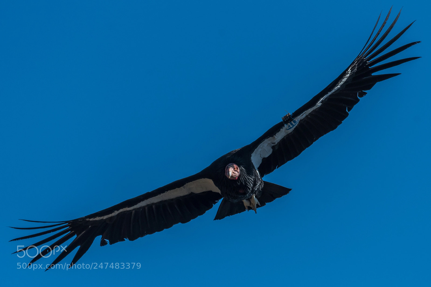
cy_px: 144
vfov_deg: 1.8
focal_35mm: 750
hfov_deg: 2.8
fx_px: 8977
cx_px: 216
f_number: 7.1
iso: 280
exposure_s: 1/2500
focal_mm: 500
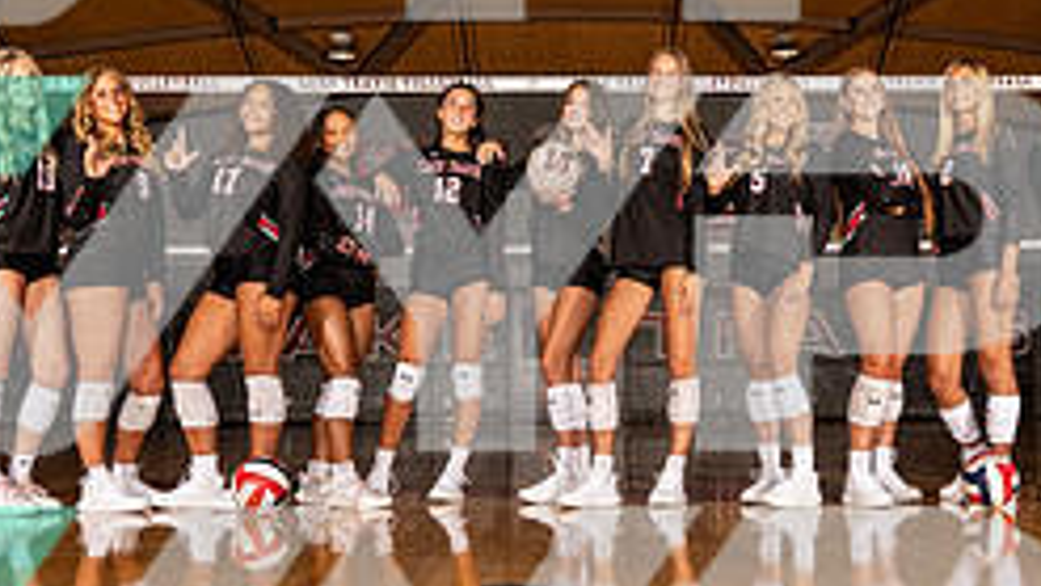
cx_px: 624
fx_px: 1629
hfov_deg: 35.3
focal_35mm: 59
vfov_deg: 20.4
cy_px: 266
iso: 250
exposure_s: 1/250
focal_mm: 24
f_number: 11
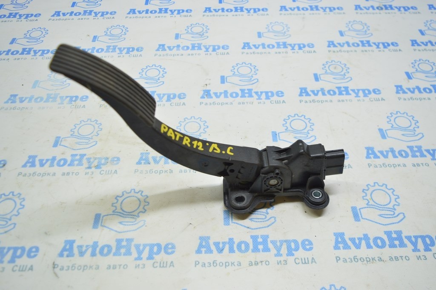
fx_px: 363
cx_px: 218
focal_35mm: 30
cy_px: 145
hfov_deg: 62.0
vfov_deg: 43.5
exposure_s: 1/40
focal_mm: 20
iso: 400
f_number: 3.8
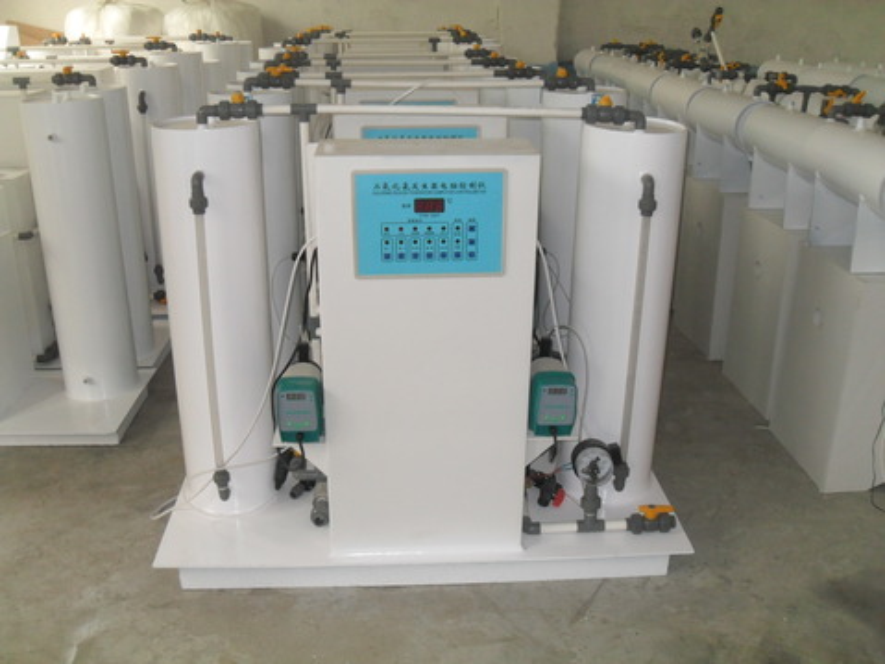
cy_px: 332
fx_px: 895
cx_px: 442
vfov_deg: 40.7
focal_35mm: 35
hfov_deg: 52.6
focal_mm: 6.2
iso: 160
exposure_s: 1/45
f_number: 2.8
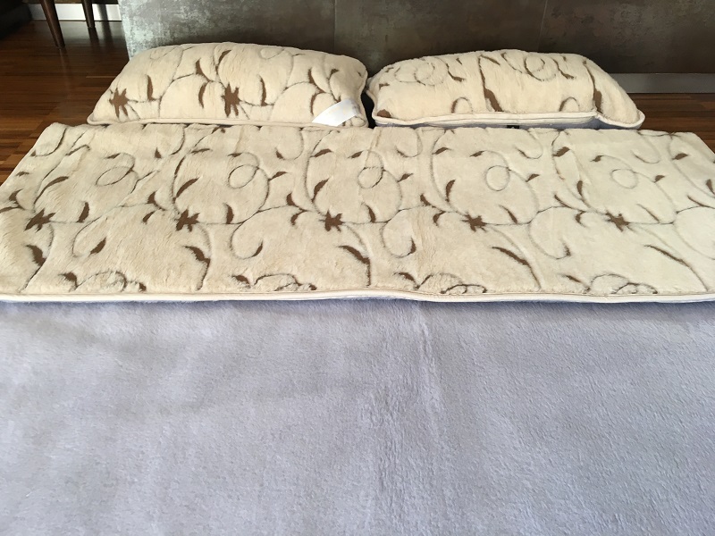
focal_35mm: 29
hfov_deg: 61.7
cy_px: 268
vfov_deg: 48.2
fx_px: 599
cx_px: 358
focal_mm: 4.15
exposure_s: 1/33
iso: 64
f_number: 2.2
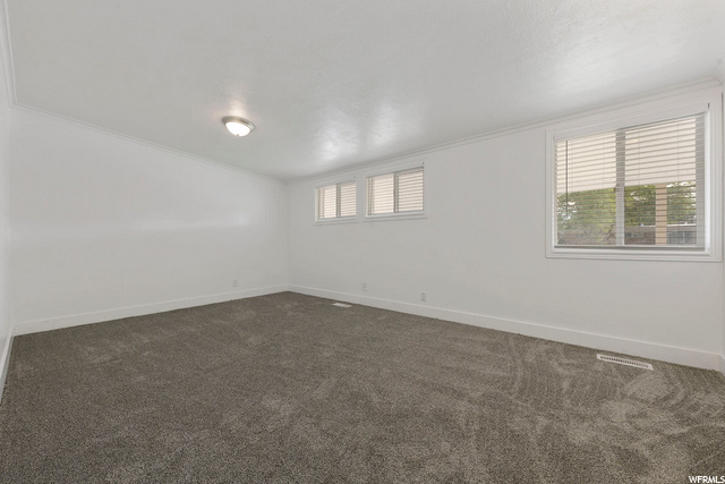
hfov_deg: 104.2
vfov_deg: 81.2
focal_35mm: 14
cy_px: 242
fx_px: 282
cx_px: 362
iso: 100
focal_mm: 14
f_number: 8
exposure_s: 1/3.33
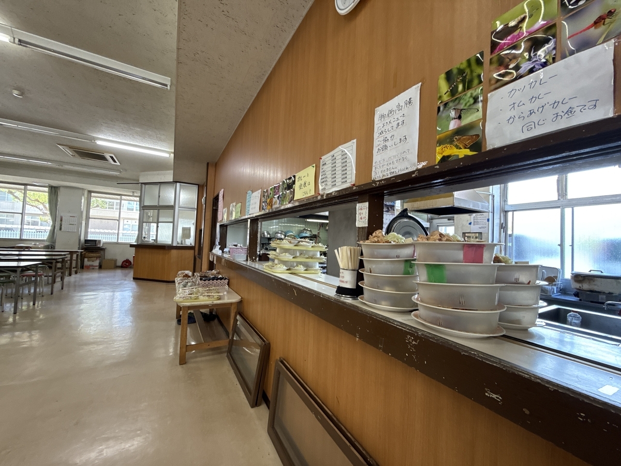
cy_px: 233
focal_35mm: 14
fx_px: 251
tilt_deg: +3.7
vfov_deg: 85.7
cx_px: 310
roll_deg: -1.2
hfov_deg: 102.1
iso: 200
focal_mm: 2.22
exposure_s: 1/60
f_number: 2.2
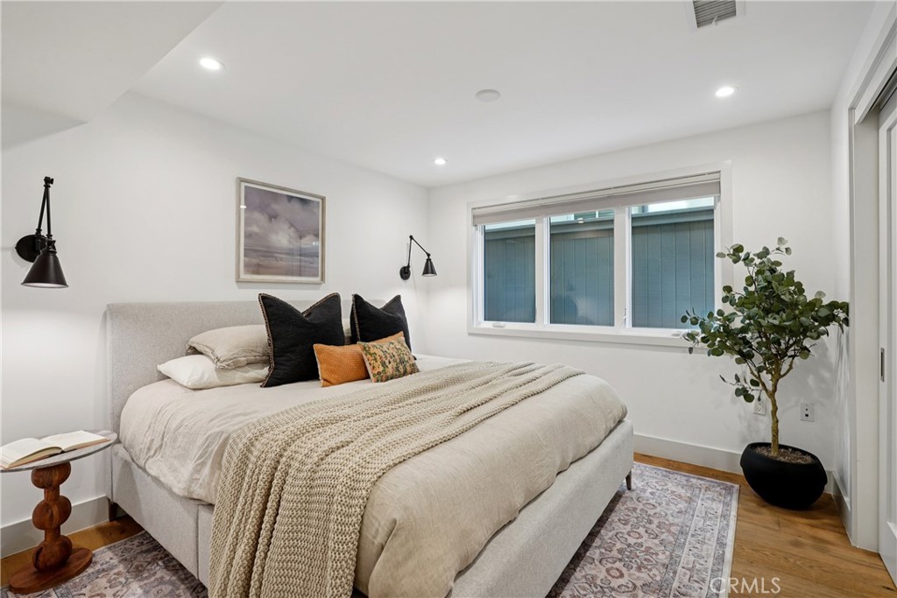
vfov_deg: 73.8
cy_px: 299
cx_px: 448
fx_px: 399
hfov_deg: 96.7
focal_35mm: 16
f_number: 8
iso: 400
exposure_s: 1/10
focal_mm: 16
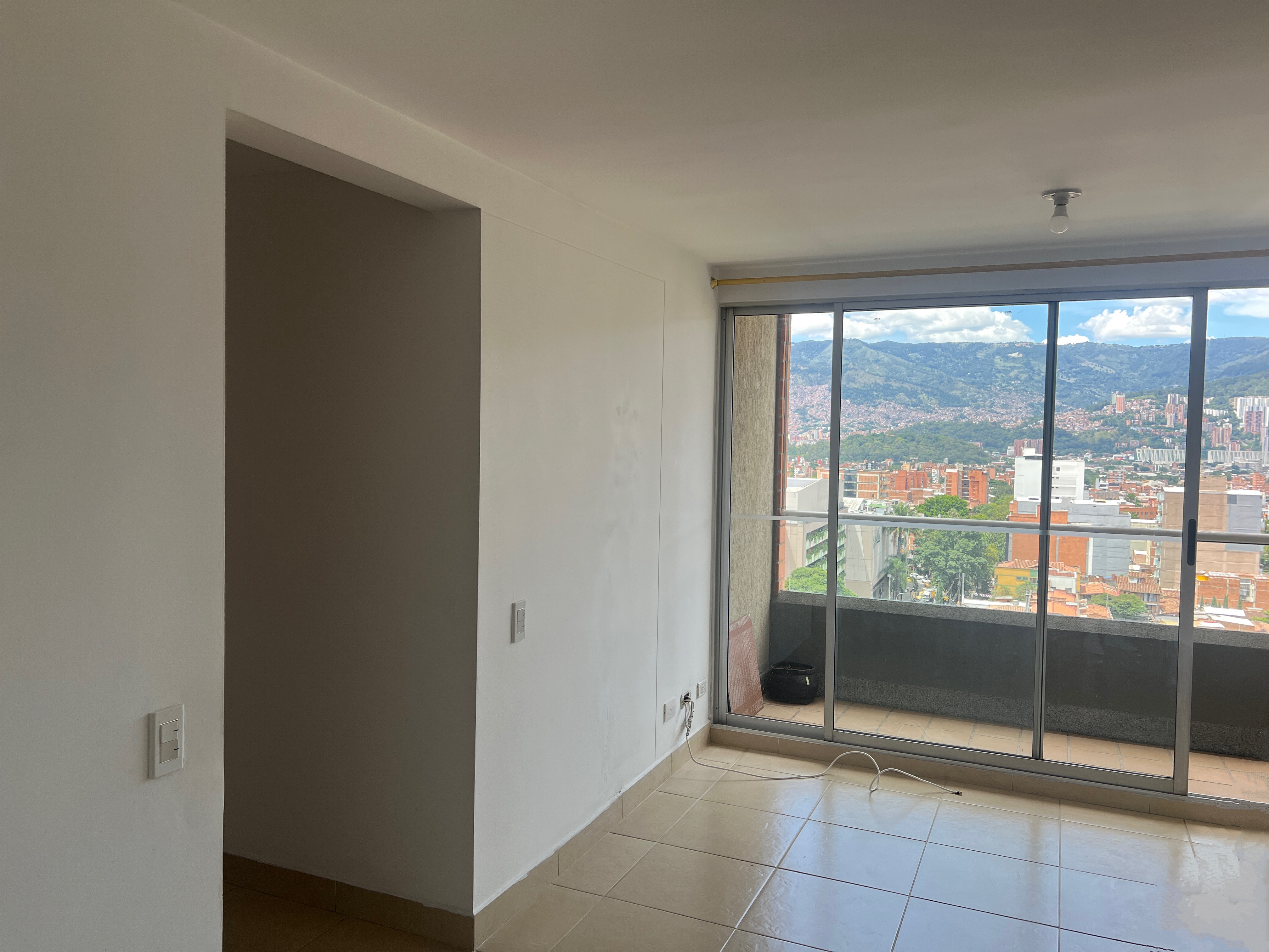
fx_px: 953
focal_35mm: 26
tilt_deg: -3.0
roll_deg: -0.9
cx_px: 634
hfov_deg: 67.3
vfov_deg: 53.1
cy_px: 476
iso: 50
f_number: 1.5
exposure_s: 1/572
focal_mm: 5.7
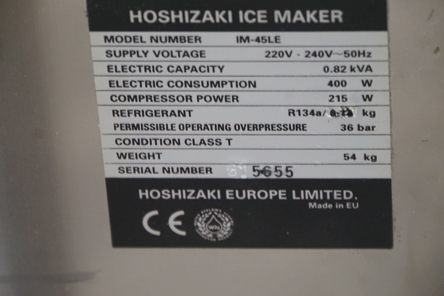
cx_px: 222
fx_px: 2738
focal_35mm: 222
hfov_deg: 9.3
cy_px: 148
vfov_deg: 6.2
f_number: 6.3
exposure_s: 1/50
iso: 3200
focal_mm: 148.1
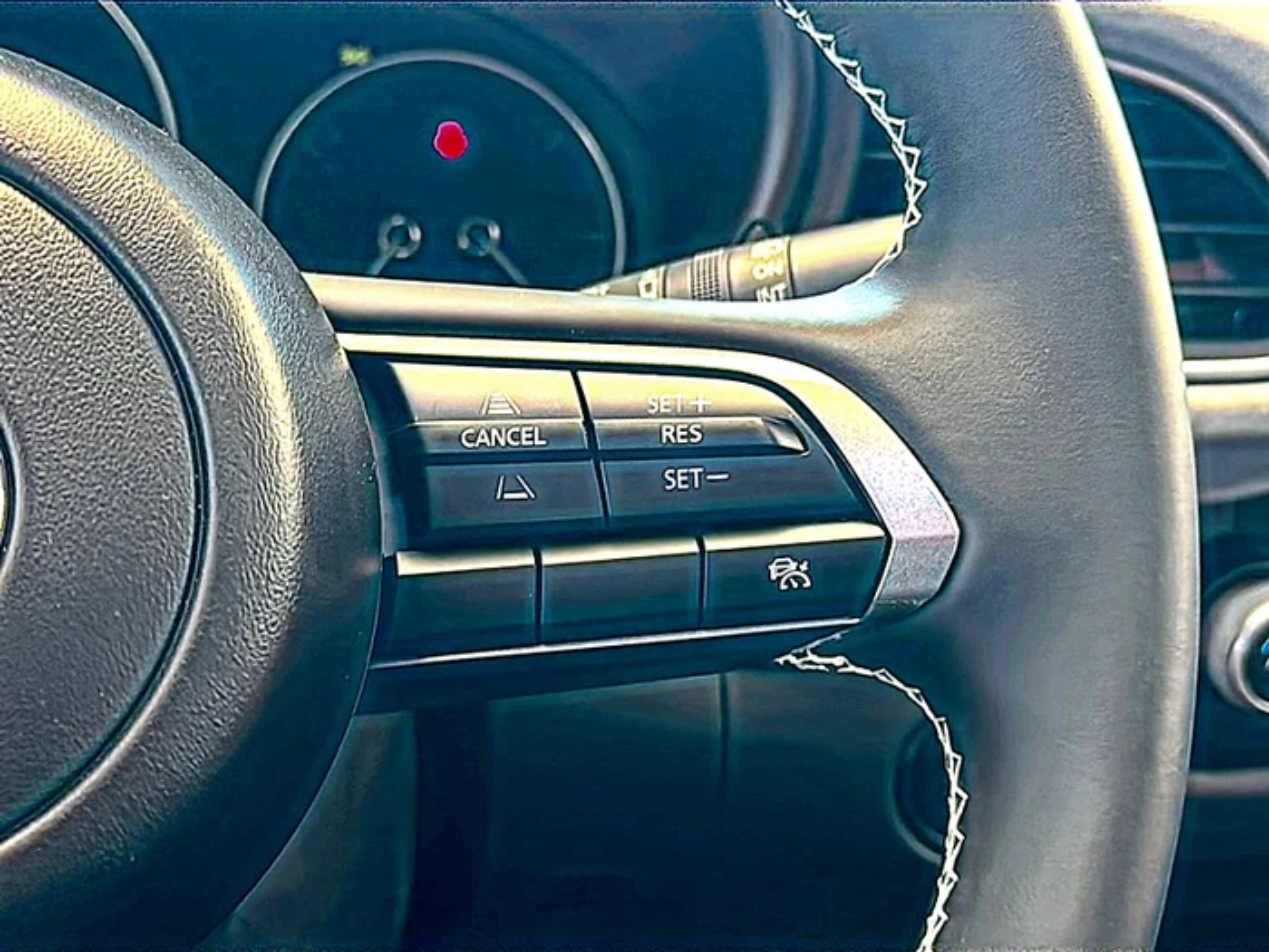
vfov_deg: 32.9
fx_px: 1613
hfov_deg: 42.9
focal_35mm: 44
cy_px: 476
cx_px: 634
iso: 200
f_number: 1.78
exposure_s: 1/40
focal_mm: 6.86
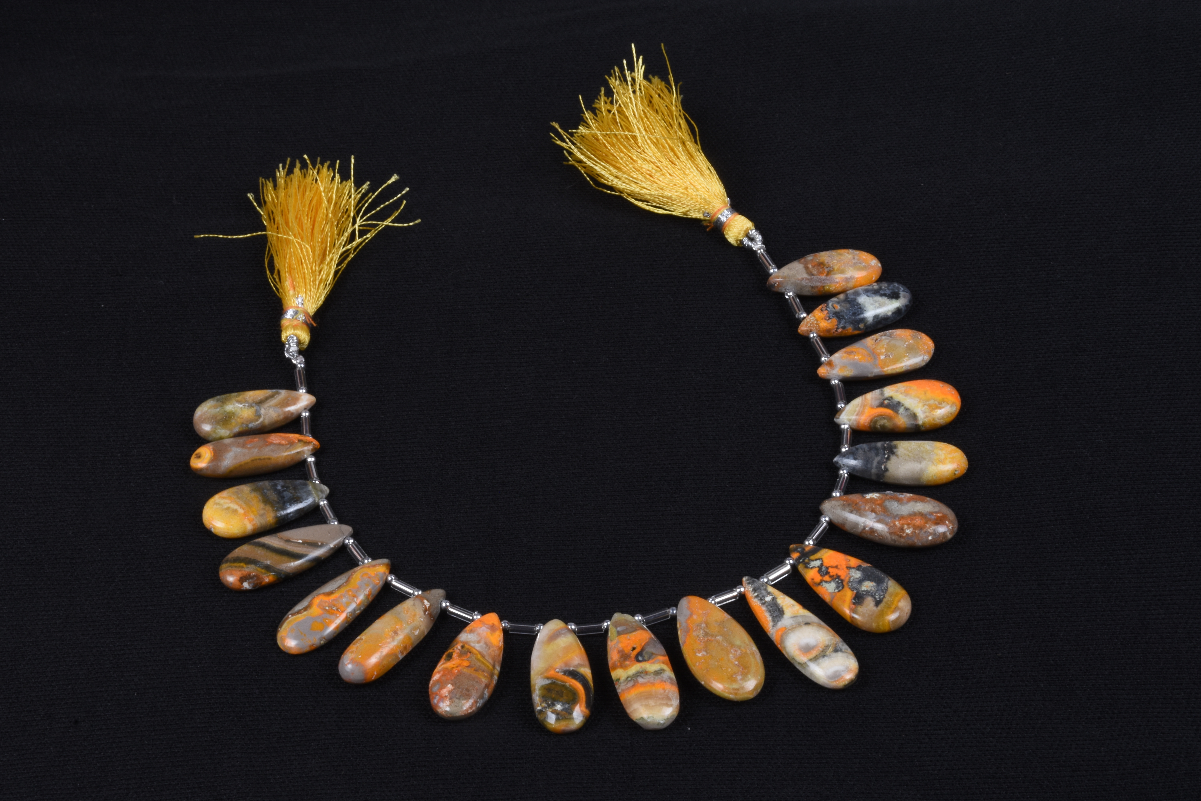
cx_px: 600
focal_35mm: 84
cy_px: 400
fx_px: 2802
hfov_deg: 24.2
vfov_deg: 16.3
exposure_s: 1/125
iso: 250
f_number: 32
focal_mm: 56
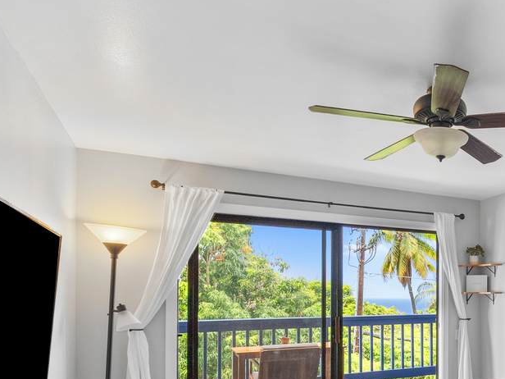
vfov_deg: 42.5
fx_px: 467
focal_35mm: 32
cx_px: 488
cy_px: 295
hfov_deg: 48.4
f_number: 11
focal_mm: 16
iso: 640
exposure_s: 1/4
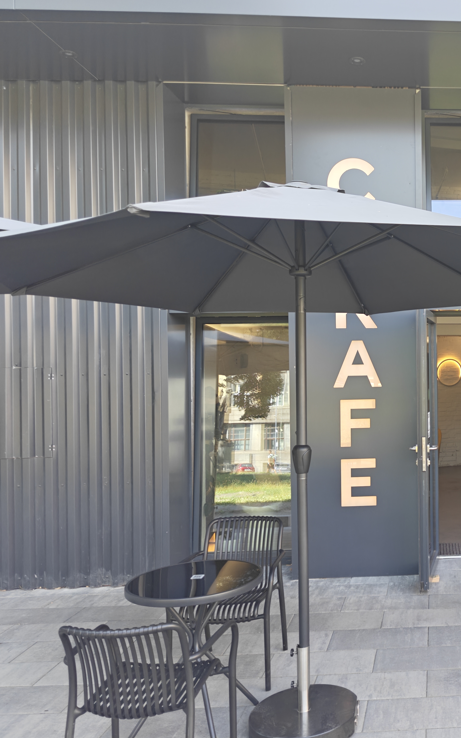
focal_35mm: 33
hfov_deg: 34.1
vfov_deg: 58.1
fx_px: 663
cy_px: 364
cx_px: 486
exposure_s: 1/461
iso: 200
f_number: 1.6
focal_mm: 6.06
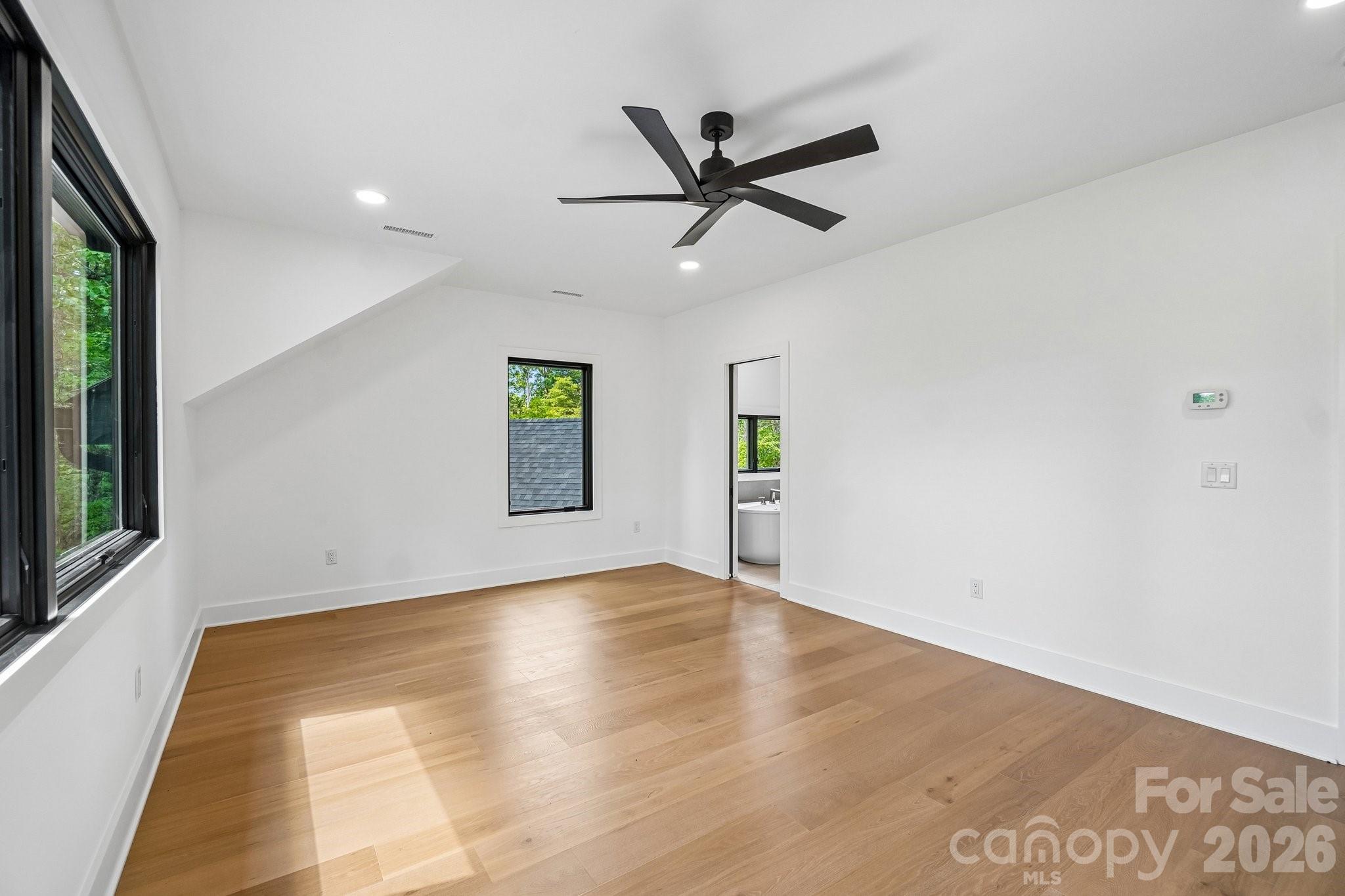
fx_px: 560
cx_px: 672
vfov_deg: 77.3
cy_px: 448
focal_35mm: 15
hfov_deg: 100.4
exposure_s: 1/30
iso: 200
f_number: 8
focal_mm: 10
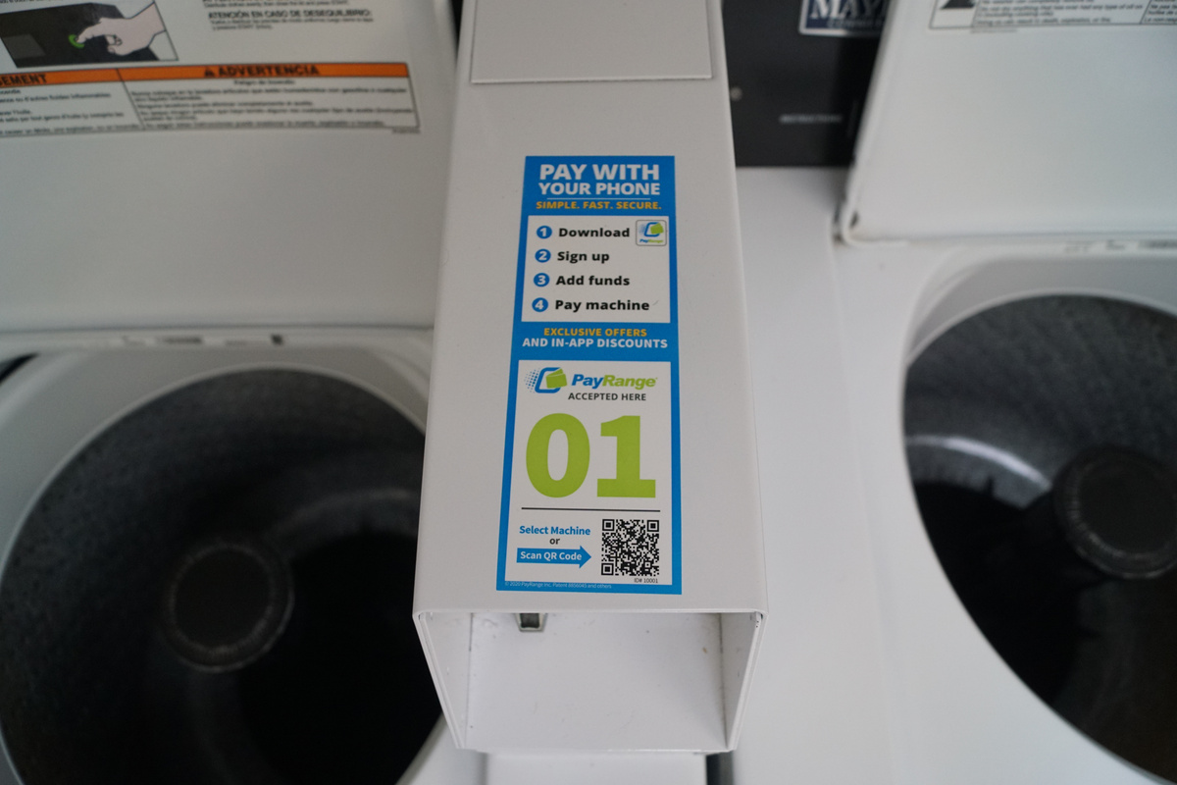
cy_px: 392
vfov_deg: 47.9
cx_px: 588
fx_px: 883
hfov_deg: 67.4
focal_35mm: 27
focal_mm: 18
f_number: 4
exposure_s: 1/160
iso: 1000
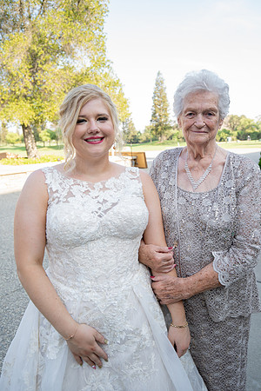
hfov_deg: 49.6
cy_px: 196
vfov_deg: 69.4
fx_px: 283
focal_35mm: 26
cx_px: 130
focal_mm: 26
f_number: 4.5
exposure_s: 1/80
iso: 160
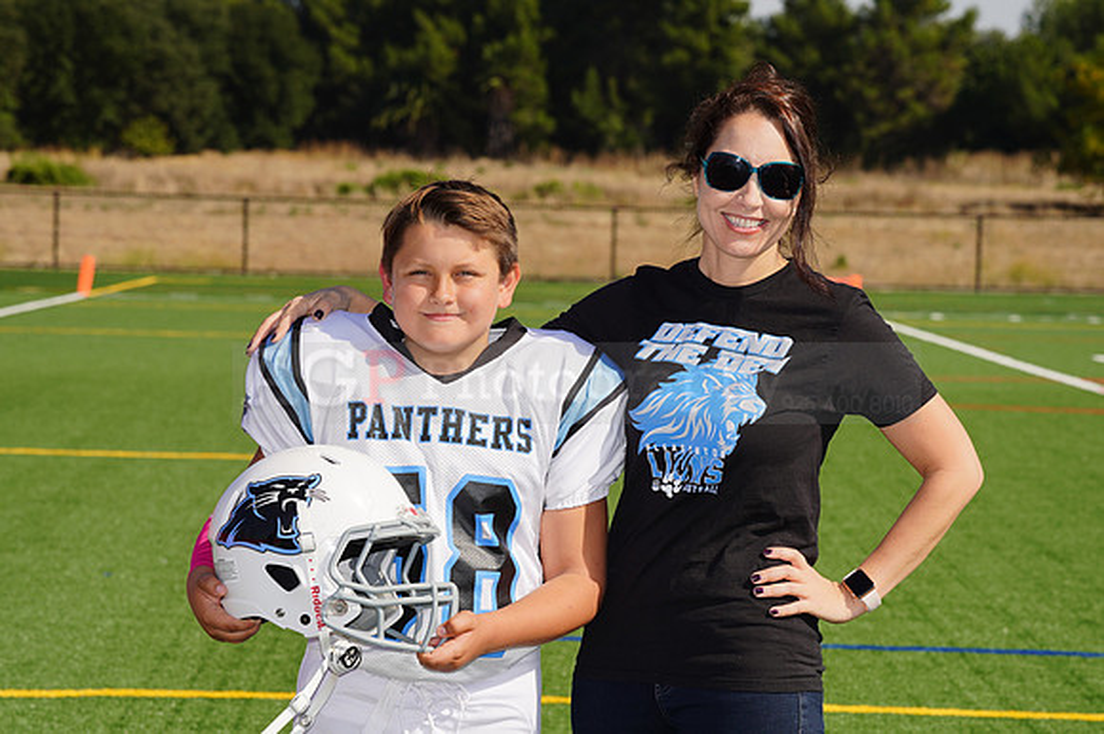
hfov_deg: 12.8
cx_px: 552
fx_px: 4904
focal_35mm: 160
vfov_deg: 8.6
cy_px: 367
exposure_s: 1/250
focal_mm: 160
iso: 100
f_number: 13
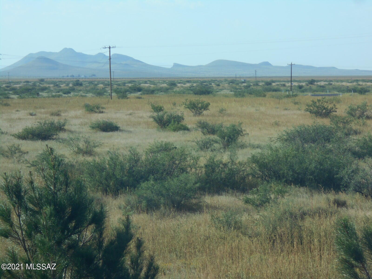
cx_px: 186
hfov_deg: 15.2
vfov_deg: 11.4
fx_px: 1397
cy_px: 140
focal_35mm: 130
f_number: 6.5
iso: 80
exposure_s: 1/200
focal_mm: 23
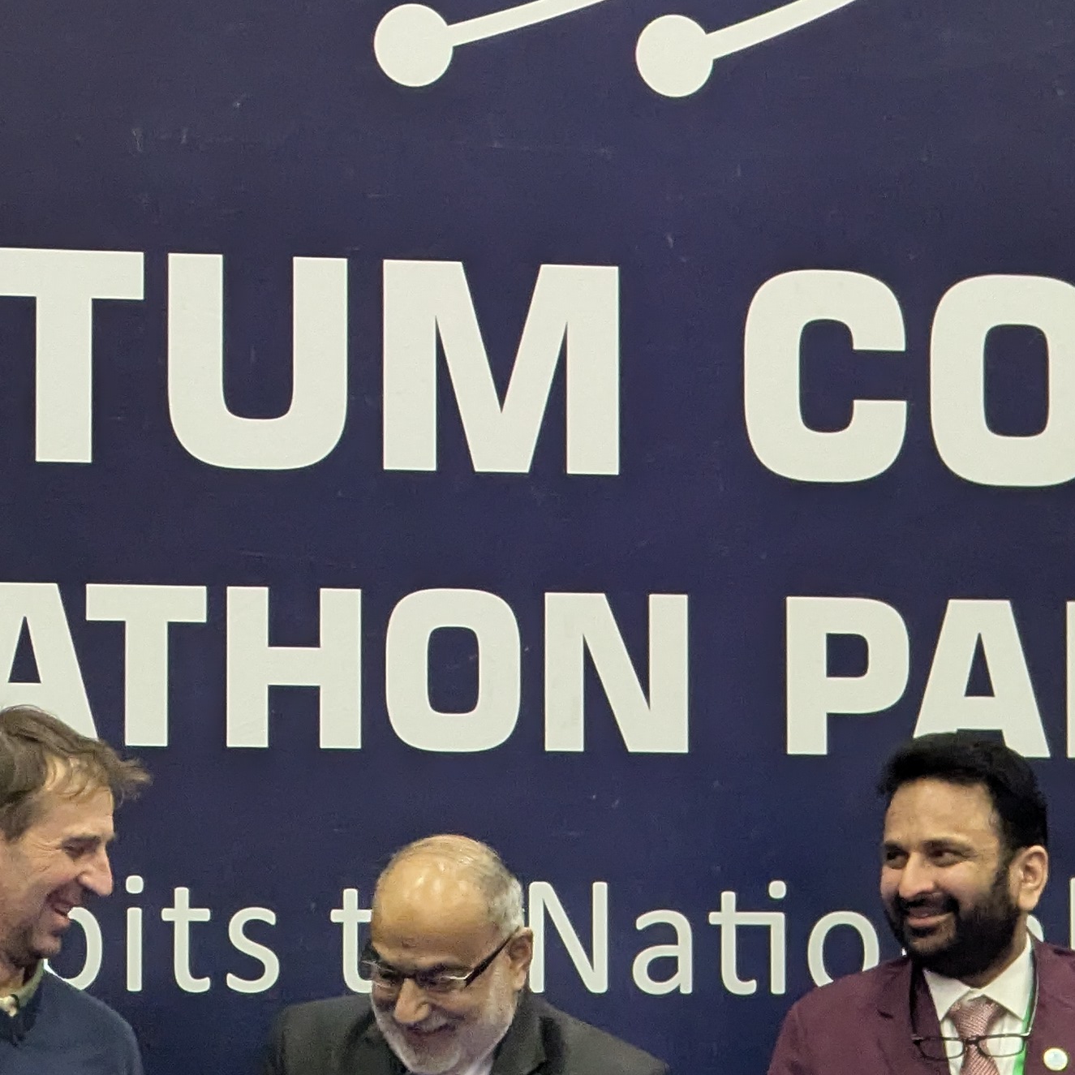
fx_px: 10154
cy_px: 329
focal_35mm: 289
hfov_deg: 6.1
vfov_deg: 6.1
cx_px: 441
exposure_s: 1/50
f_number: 3.5
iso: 1130
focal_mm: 19
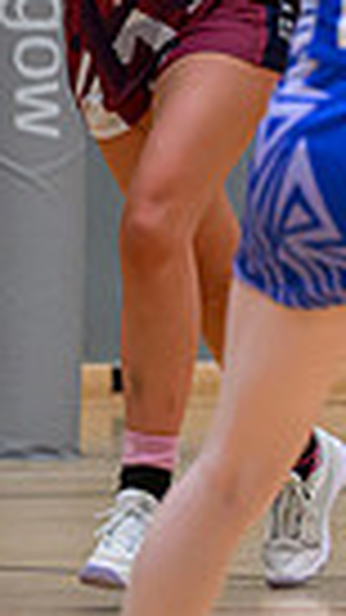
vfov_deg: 1.9
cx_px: 1305
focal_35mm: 1156
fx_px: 18866
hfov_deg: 1.0
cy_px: -229
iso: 3200
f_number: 3.2
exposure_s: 1/1600
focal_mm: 200
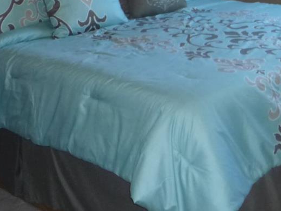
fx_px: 706
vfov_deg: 16.3
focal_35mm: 87
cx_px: 264
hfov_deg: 21.9
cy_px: -40
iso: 250
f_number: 3.3
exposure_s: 1/30
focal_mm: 5.2
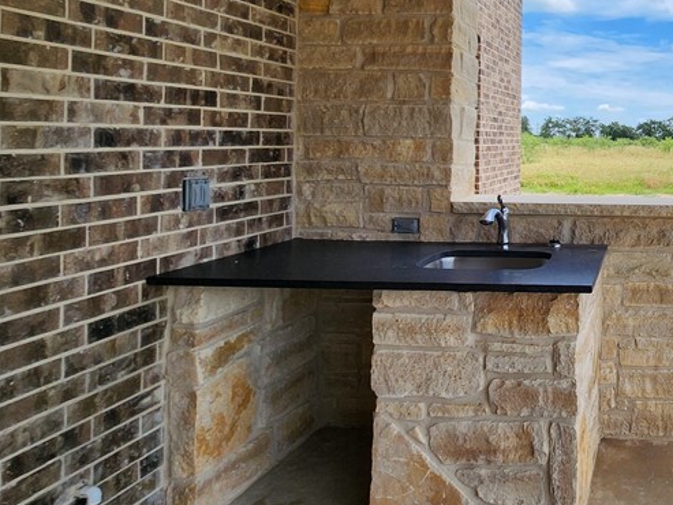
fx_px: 525
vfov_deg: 49.9
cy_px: 146
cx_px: 654
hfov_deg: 53.3
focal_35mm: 27
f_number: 2.2
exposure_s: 1/1328
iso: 50
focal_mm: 2.2
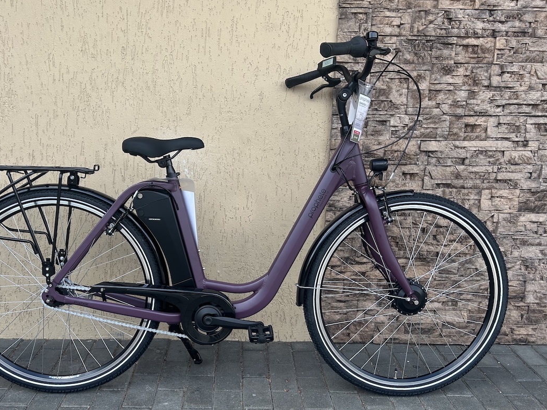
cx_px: 234
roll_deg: -1.2
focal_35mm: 32
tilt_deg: -11.3
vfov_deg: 44.2
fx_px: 506
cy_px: 208
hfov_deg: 56.6
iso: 50
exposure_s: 1/808
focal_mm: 5.7
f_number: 1.5
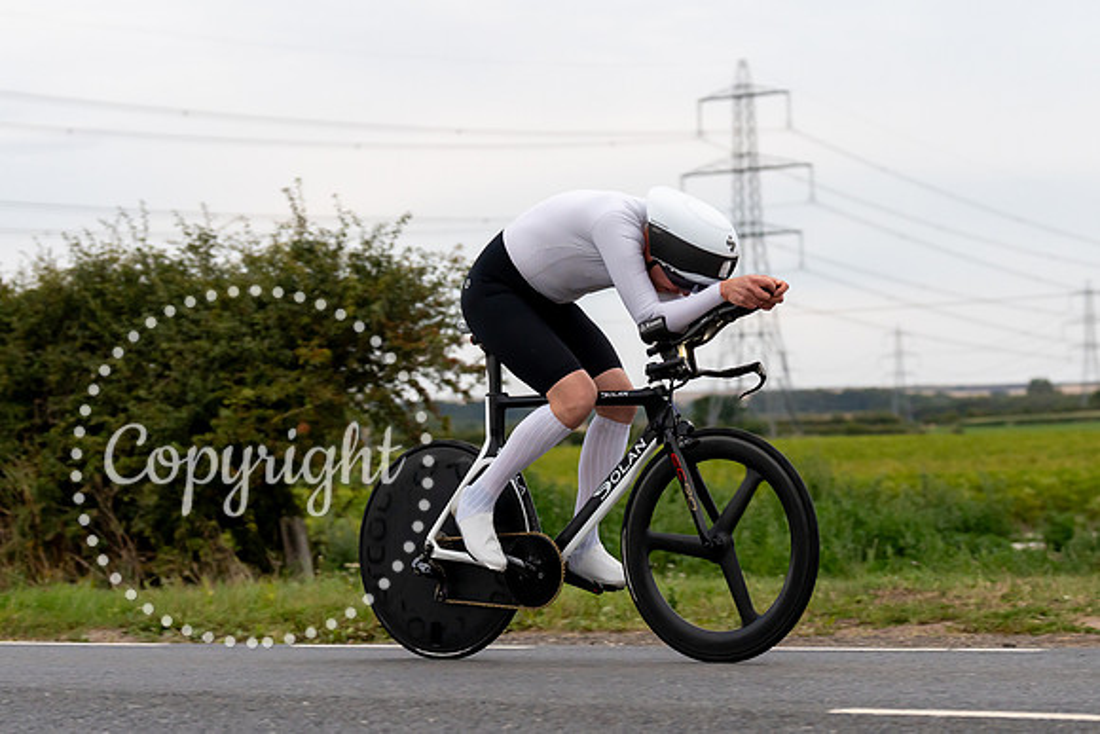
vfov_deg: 14.9
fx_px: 2811
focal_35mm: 92
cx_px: 632
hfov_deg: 22.1
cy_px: 322
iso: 1600
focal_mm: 70
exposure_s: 1/800
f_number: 3.5
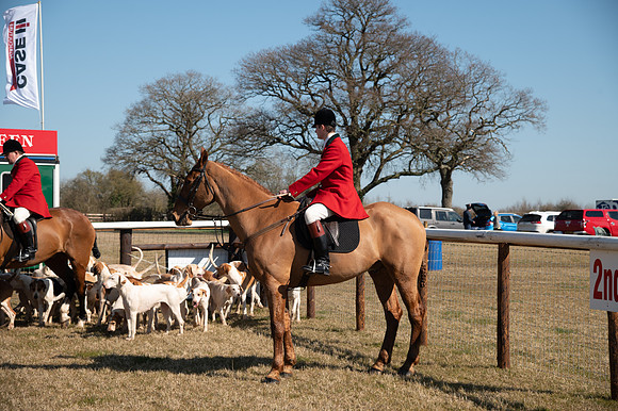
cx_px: 309
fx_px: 1201
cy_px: 206
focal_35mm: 70
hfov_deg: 28.9
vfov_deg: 19.4
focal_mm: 70
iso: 64
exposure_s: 1/250
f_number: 5
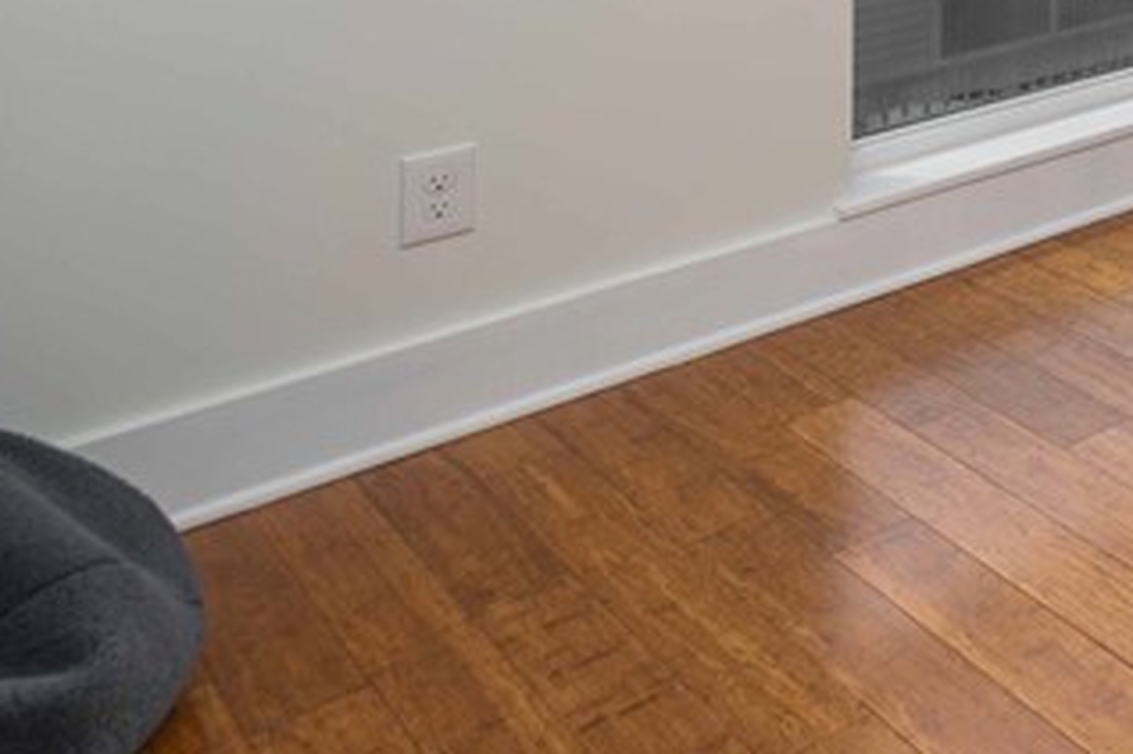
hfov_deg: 25.7
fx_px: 1510
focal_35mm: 48
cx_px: 1832
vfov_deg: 22.7
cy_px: -391
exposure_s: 1/125
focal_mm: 14
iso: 80
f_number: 8
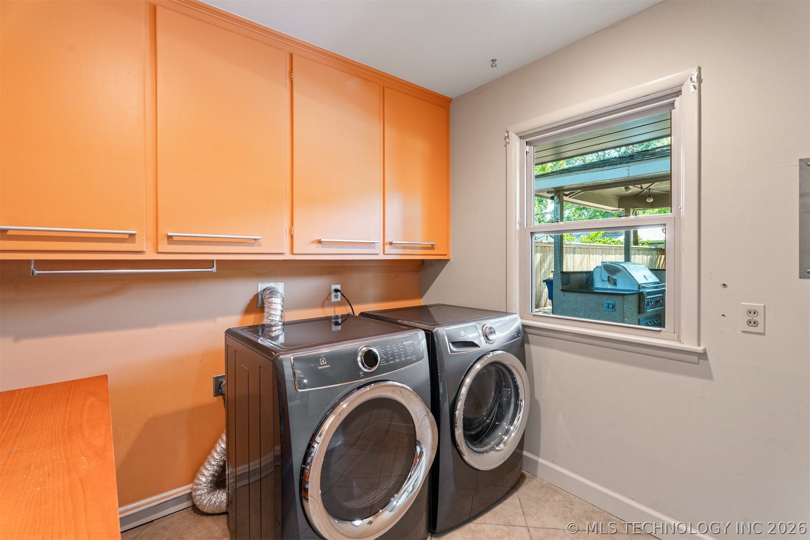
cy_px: 270
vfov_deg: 73.7
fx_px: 360
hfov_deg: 96.7
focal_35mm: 16
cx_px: 405
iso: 200
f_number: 9
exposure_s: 1/10
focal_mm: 16
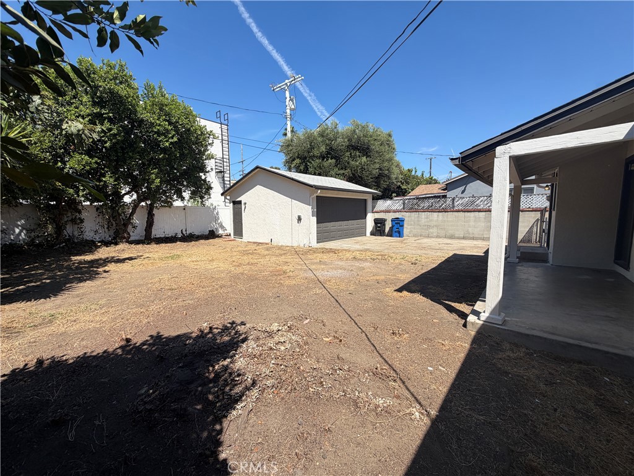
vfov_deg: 85.7
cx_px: 317
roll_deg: +0.7
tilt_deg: -5.3
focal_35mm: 14
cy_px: 238
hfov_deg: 102.1
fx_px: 256
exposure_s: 1/770
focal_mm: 2.22
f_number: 2.2
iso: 25
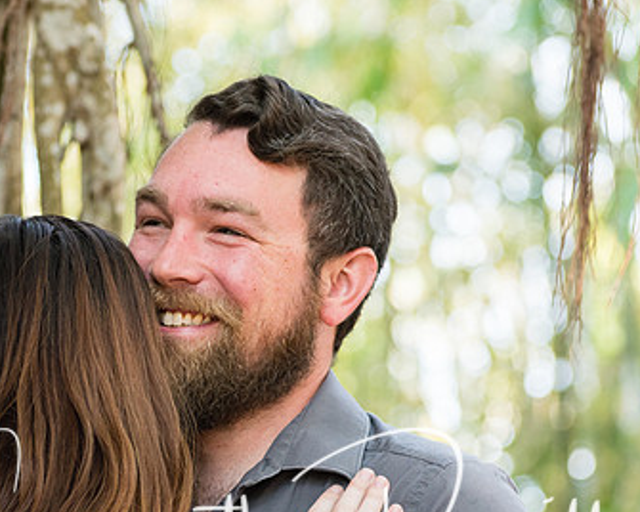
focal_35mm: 319
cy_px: 354
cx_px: 193
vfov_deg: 4.9
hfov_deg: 6.1
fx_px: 6042
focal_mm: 130
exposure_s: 1/250
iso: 450
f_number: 4.8
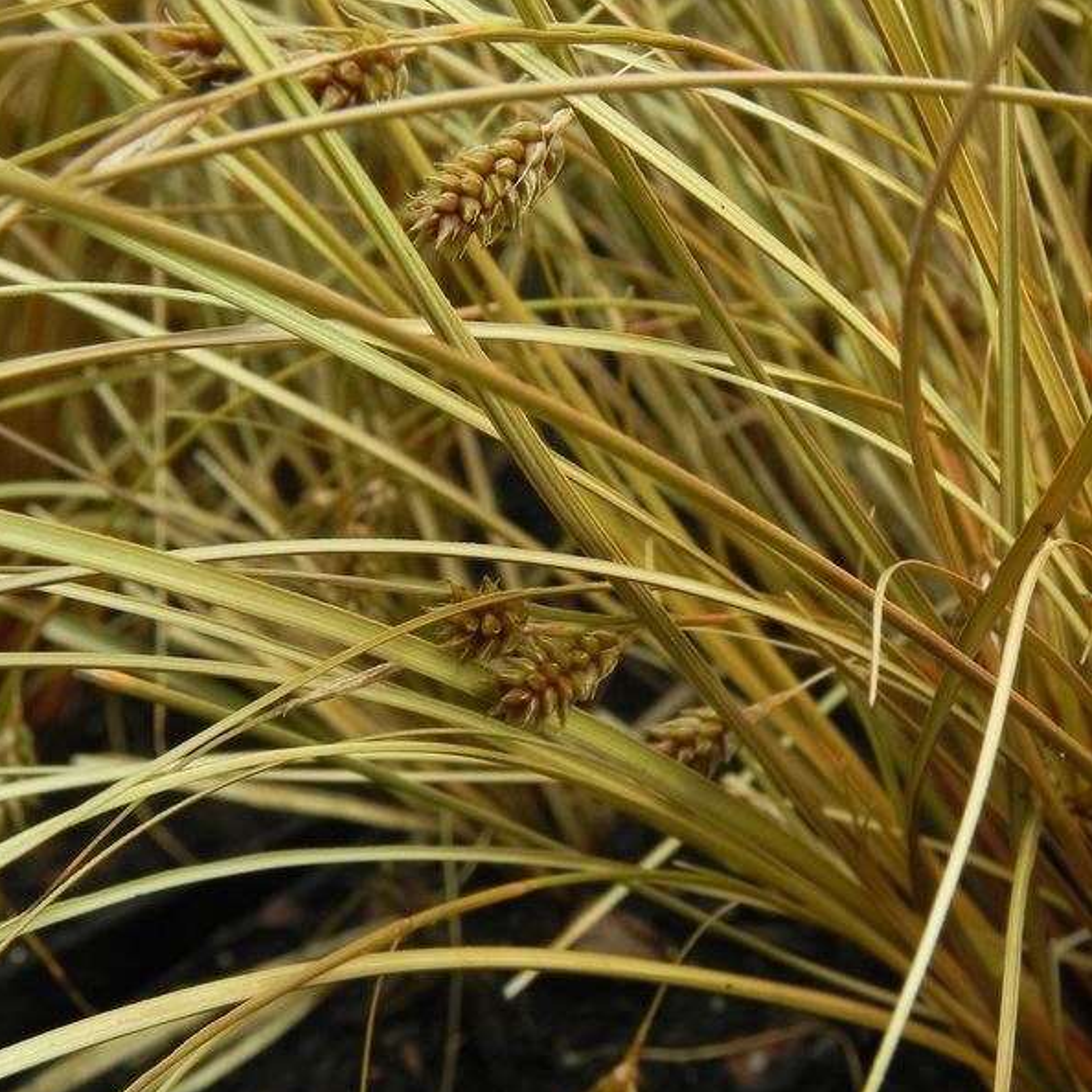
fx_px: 2463
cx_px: 544
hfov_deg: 25.0
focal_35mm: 69
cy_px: 438
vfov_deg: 25.0
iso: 160
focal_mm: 10.3
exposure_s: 1/100
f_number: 7.1
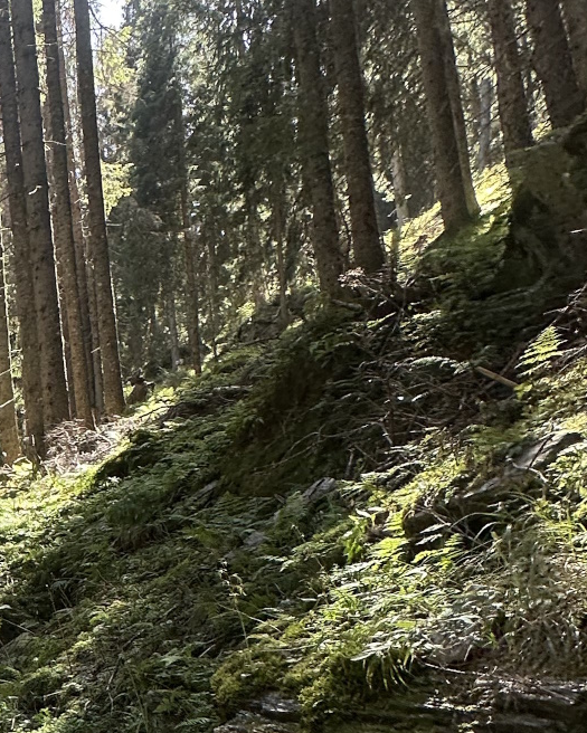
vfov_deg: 42.2
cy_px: 565
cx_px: -216
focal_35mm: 42
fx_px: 912
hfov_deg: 28.0
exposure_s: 1/101
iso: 40
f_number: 2.2
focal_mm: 2.22
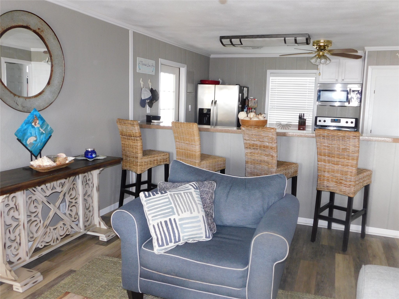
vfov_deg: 46.8
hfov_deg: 60.0
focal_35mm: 30
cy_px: 150
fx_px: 346
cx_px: 200
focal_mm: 5.3
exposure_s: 1/30
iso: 200
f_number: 3.2
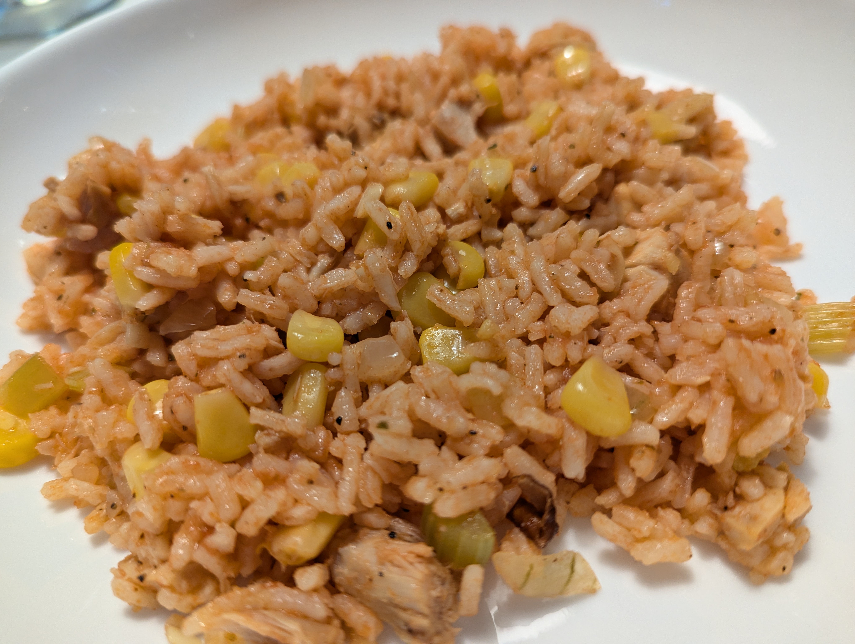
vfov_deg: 56.9
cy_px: 322
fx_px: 594
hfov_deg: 71.5
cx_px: 428
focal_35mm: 24
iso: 207
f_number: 1.85
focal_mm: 6.81
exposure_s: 1/35.7
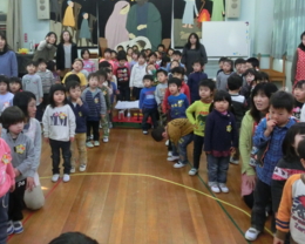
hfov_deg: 49.8
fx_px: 325
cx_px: 116
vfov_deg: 40.3
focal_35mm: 36
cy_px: 69
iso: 800
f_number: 3
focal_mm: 4.24
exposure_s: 1/125
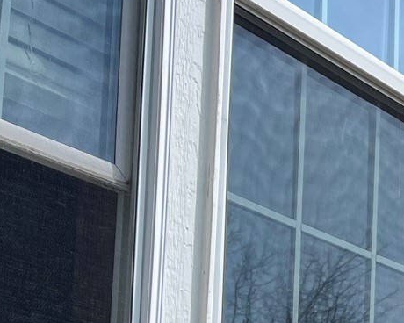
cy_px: 451
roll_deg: +0.1
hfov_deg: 15.3
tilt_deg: +7.2
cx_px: 754
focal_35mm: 106
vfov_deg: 13.8
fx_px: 1267
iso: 50
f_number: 1.6
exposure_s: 1/2632
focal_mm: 5.1
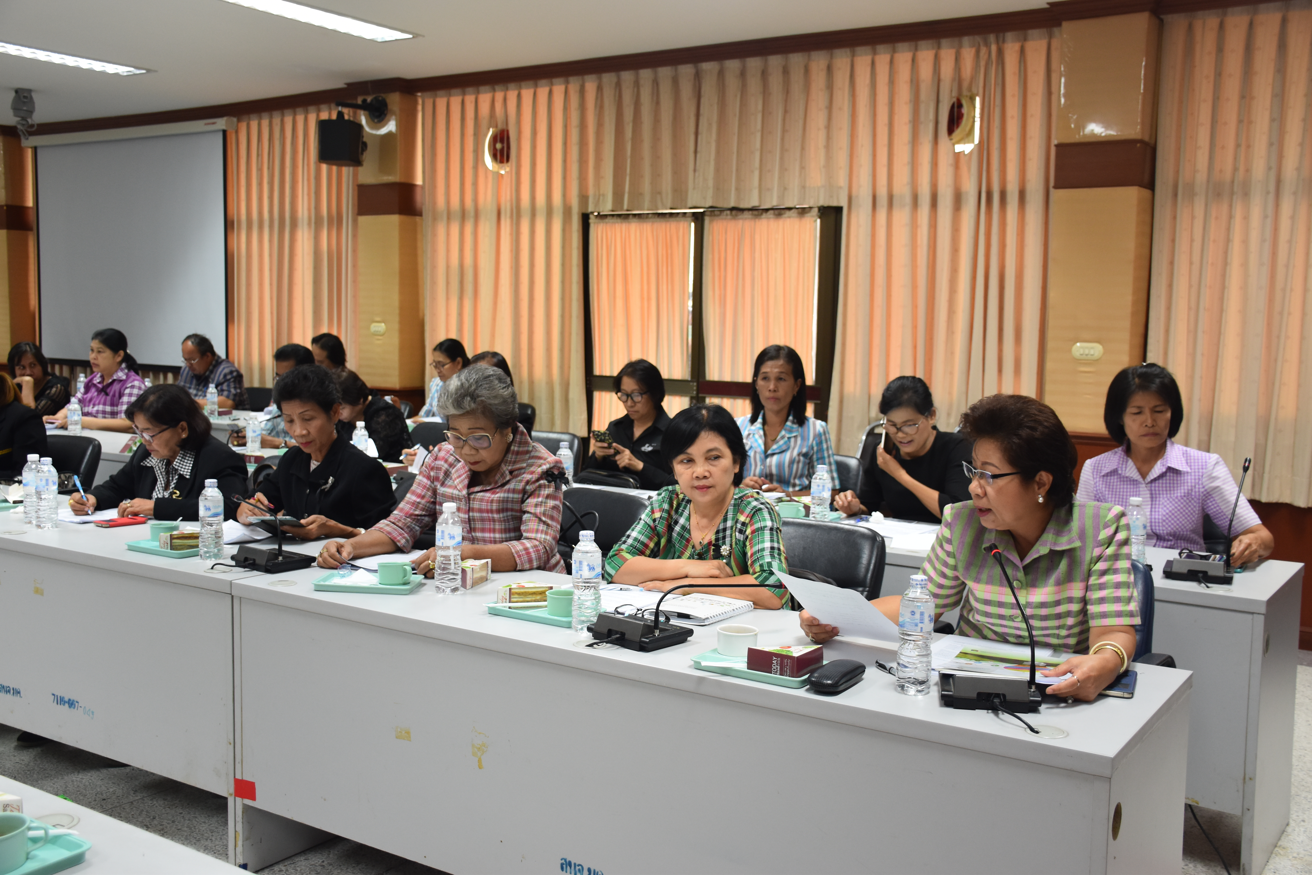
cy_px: 438
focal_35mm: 36
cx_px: 656
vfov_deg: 36.9
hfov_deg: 53.1
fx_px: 1312
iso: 720
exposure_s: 1/60
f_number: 4
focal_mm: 24
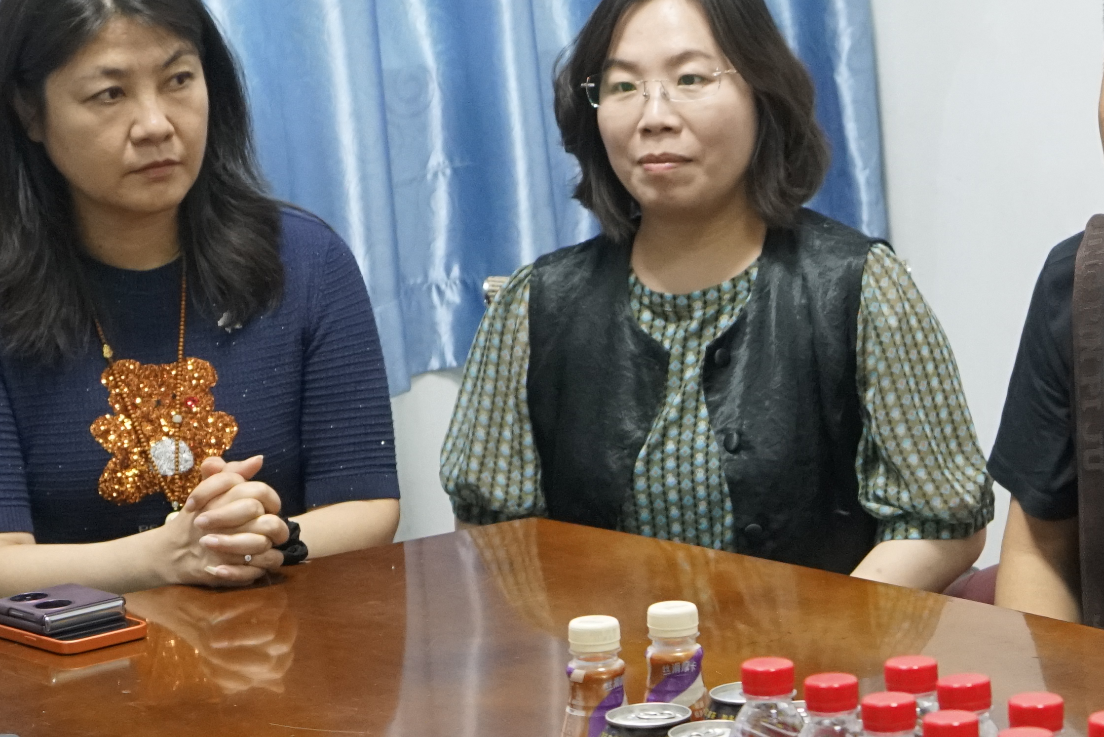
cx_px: 1048
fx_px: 3926
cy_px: 612
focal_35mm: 128
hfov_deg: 15.8
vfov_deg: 10.7
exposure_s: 1/160
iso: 2500
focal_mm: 36
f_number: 4
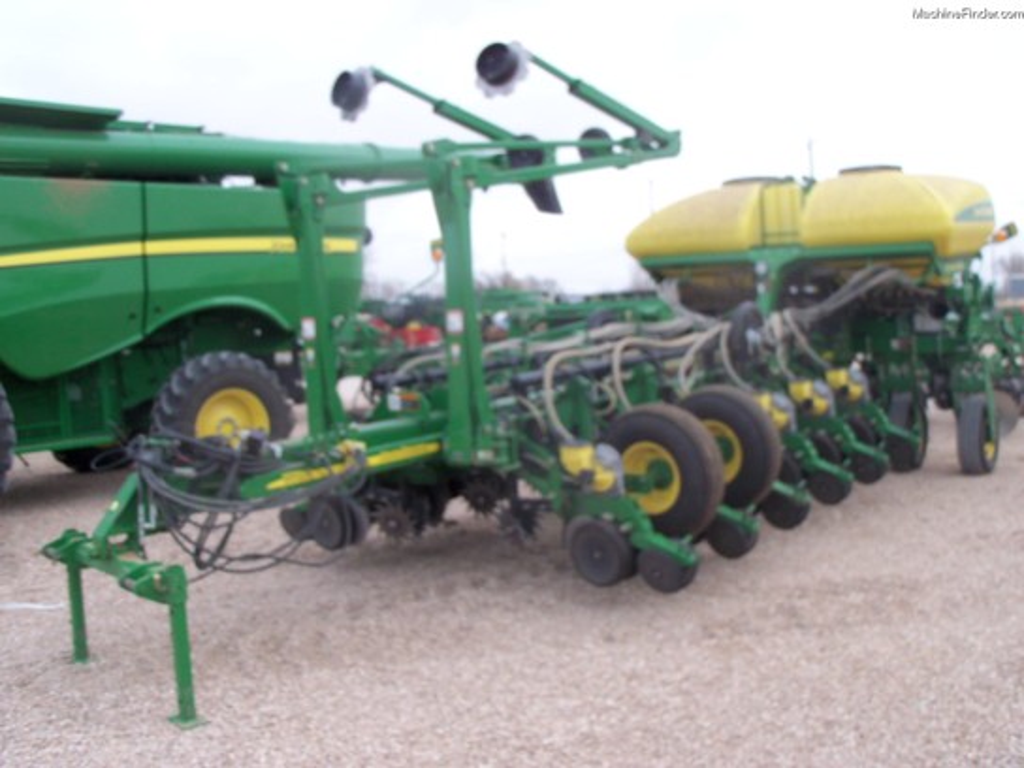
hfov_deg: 52.6
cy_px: 384
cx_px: 512
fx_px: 1035
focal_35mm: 35
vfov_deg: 40.7
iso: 80
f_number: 3
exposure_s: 1/320
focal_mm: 6.3
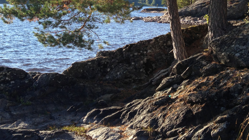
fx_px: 416
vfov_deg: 18.4
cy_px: -12
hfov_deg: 33.3
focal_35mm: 63
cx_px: 113
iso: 50
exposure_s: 1/396
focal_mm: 4.12
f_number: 2.4
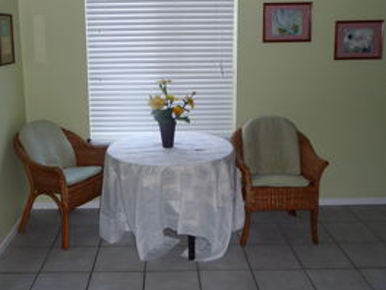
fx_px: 435
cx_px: 162
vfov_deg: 36.6
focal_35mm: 39
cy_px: 110
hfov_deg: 47.7
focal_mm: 4.7
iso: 125
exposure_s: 1/30
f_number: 3.3
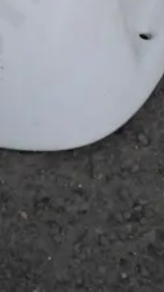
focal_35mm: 138
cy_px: -163
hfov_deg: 8.8
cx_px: 125
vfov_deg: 14.4
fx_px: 1068
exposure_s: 1/200
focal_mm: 14
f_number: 4.5
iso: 200
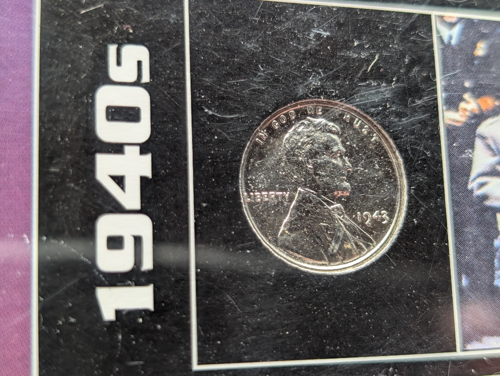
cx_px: 250
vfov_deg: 29.7
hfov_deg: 38.9
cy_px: 188
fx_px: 709
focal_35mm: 49
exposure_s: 1/118
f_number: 1.68
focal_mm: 6.9
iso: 226
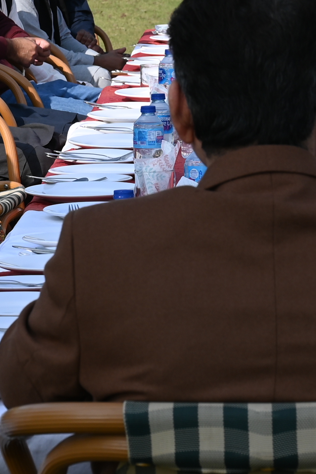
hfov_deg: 6.6
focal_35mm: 209
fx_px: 2751
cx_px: 192
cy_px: 58
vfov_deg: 9.8
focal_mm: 49
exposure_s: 1/250
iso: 100
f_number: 8
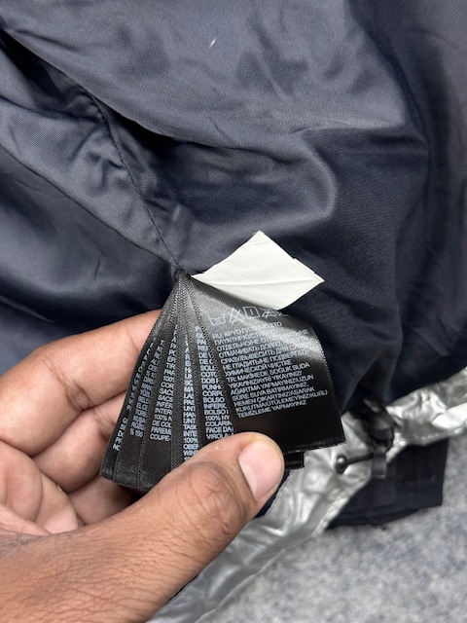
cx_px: 234
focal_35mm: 48
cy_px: 312
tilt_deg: -81.6
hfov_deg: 30.3
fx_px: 863
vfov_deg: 39.7
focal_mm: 6.76
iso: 125
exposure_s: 1/100
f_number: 1.78
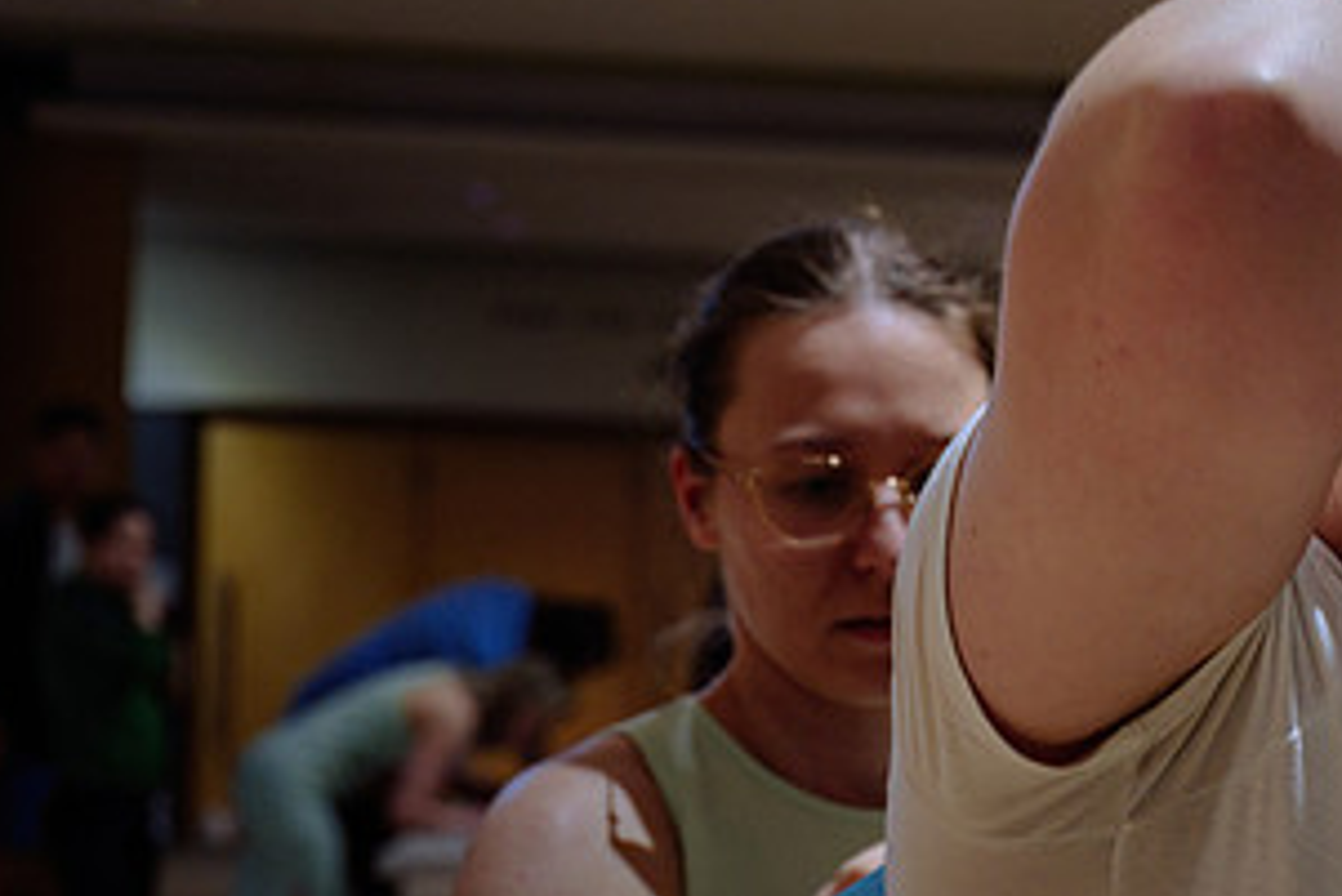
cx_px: 1235
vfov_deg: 14.6
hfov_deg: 21.4
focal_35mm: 93
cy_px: 701
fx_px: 3468
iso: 1600
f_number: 4
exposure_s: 1/125
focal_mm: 47
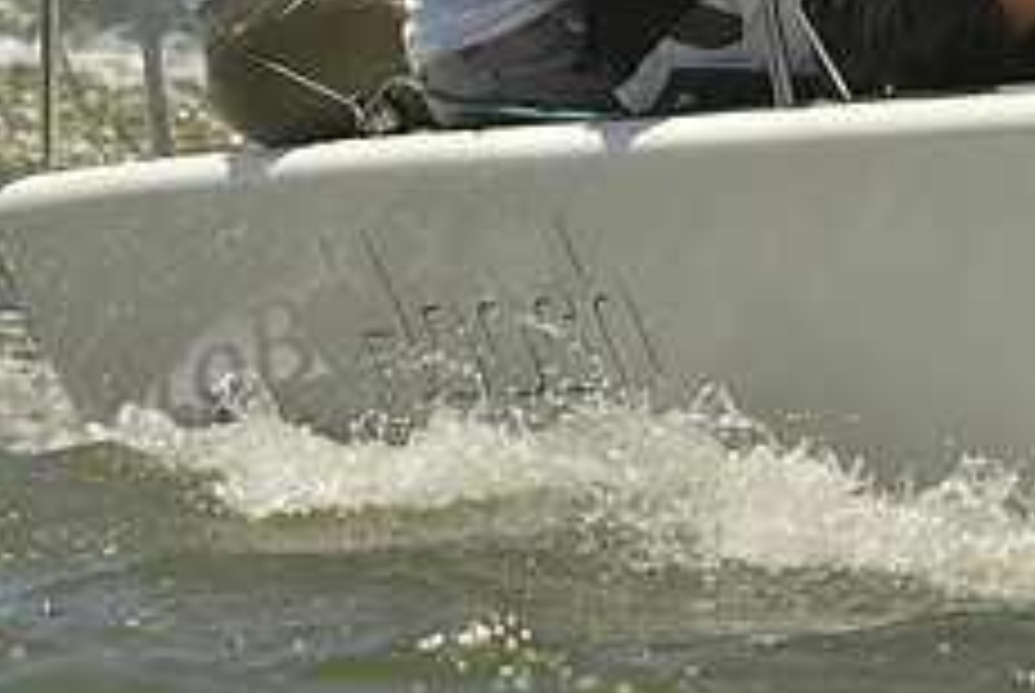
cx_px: 832
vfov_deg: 1.5
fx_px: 26109
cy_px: 56
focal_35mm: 907
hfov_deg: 2.3
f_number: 10
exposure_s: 1/1250
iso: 280
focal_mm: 360
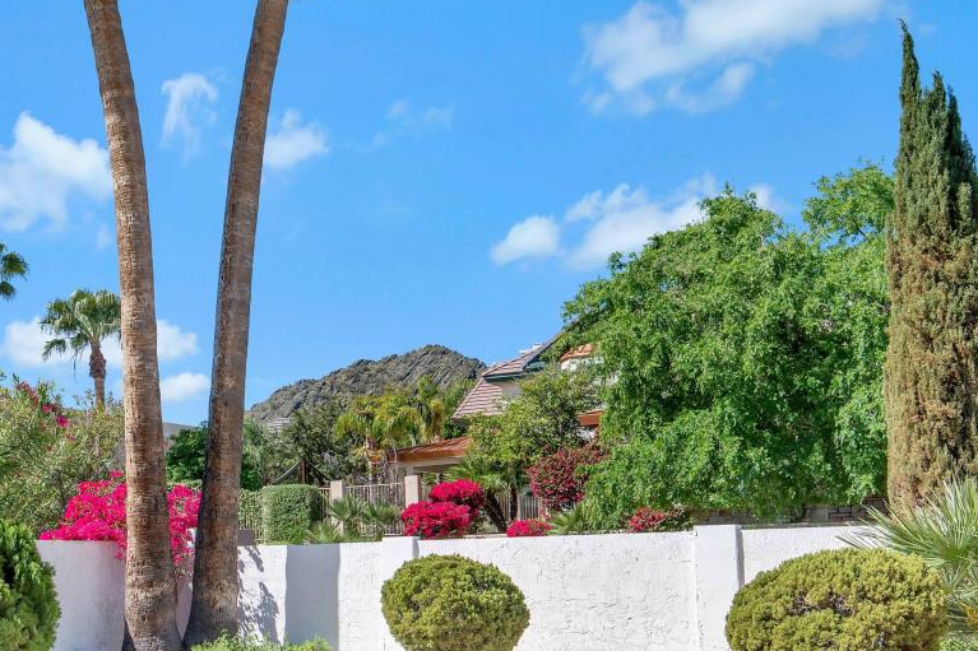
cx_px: 298
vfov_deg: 29.9
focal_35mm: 45
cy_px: 333
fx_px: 1222
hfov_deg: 42.8
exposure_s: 1/500
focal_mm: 30
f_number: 11
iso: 320
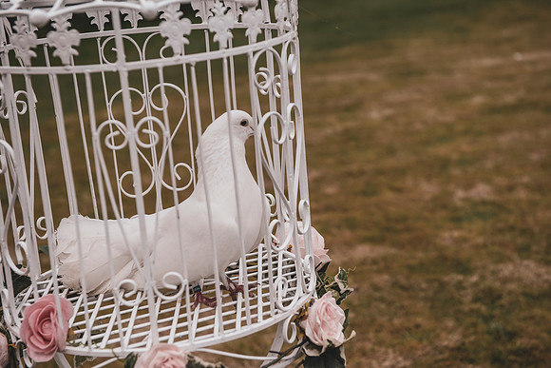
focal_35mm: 70
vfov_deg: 19.5
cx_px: 276
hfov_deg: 28.8
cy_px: 184
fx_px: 1072
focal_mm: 70
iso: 400
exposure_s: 1/2000
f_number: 4.5
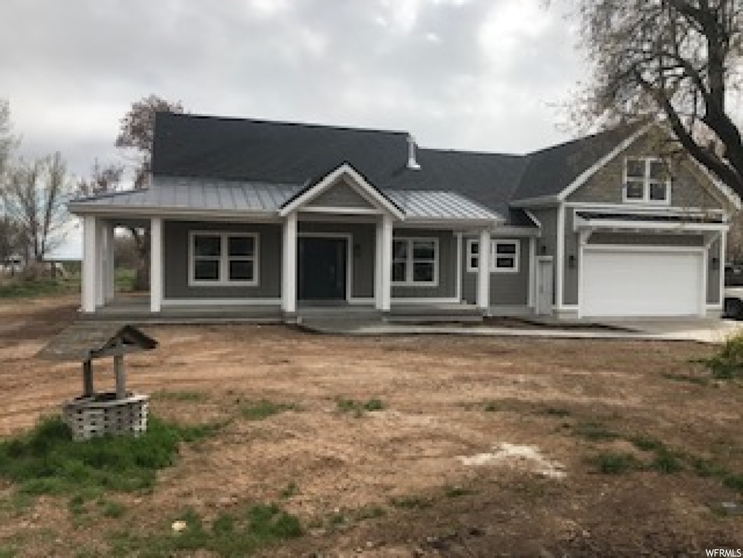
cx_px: 372
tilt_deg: -0.3
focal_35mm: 28
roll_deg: -1.3
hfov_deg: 63.4
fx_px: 601
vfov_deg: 49.7
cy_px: 279
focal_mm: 3.99
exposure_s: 1/3300
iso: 20
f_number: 1.8
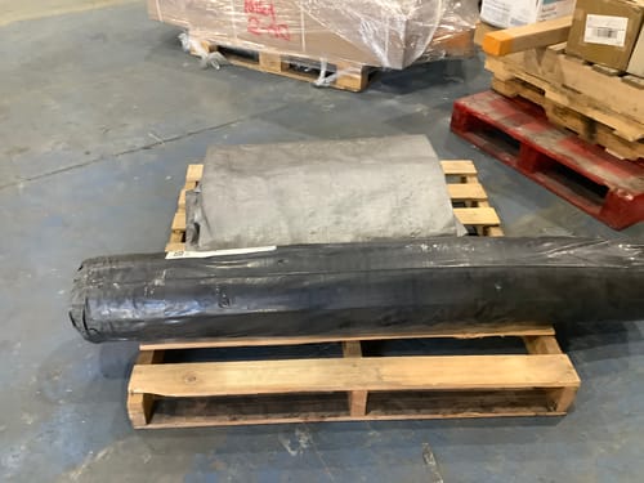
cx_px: 322
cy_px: 242
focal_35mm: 31
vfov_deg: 45.4
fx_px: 577
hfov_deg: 58.4
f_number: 2.4
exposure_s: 1/50
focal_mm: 3.3
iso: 320
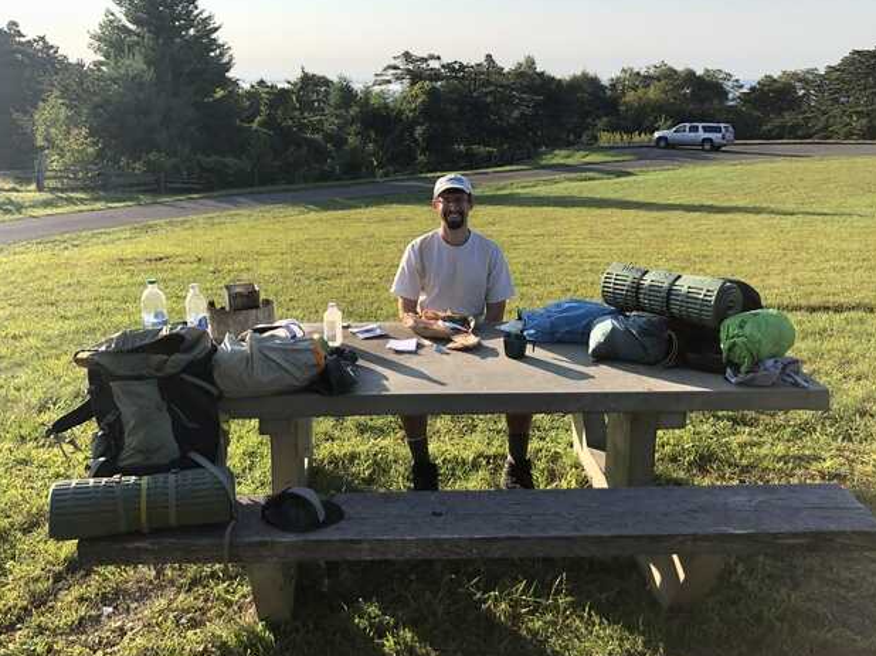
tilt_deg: -15.6
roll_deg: +1.3
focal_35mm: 34
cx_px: 405
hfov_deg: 53.9
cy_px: 320
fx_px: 860
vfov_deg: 41.8
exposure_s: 1/889
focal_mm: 3.99
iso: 20
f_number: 1.8
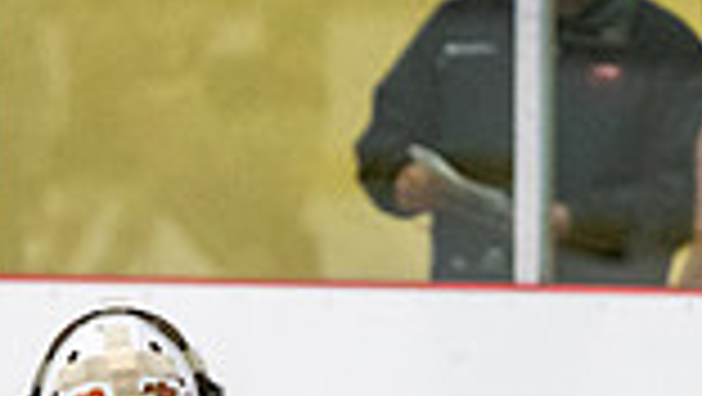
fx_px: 12909
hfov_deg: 3.1
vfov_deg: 1.8
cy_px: 812
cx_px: 164
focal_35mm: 693
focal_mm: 122
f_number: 2.8
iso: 3200
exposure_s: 1/640
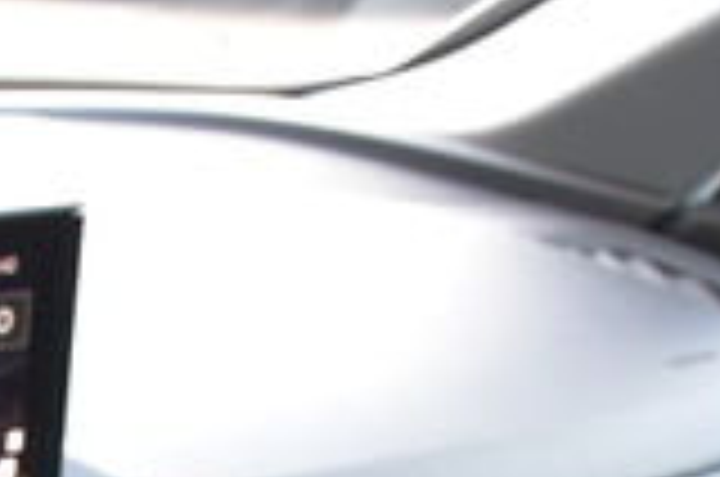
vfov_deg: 6.7
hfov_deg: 10.1
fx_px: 3752
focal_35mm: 188
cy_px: 1384
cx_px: -724
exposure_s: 1/60
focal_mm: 20
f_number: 4
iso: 640
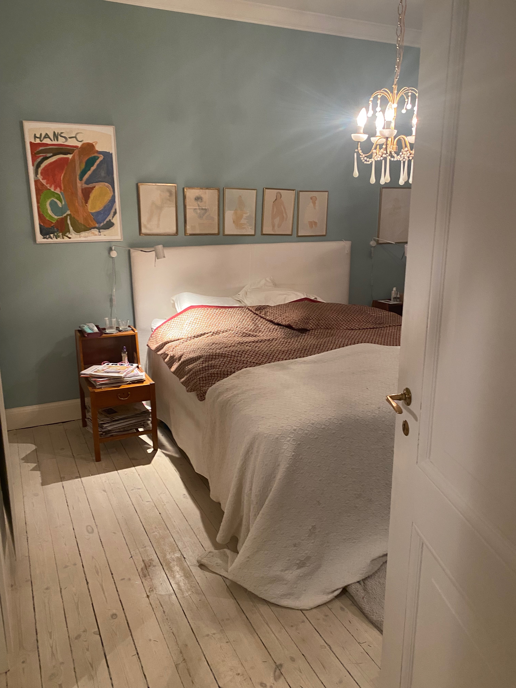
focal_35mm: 26
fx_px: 517
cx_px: 258
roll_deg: -0.3
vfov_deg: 67.3
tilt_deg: -13.1
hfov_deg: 53.1
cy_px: 344
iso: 320
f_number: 1.8
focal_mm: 4.25
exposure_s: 1/50
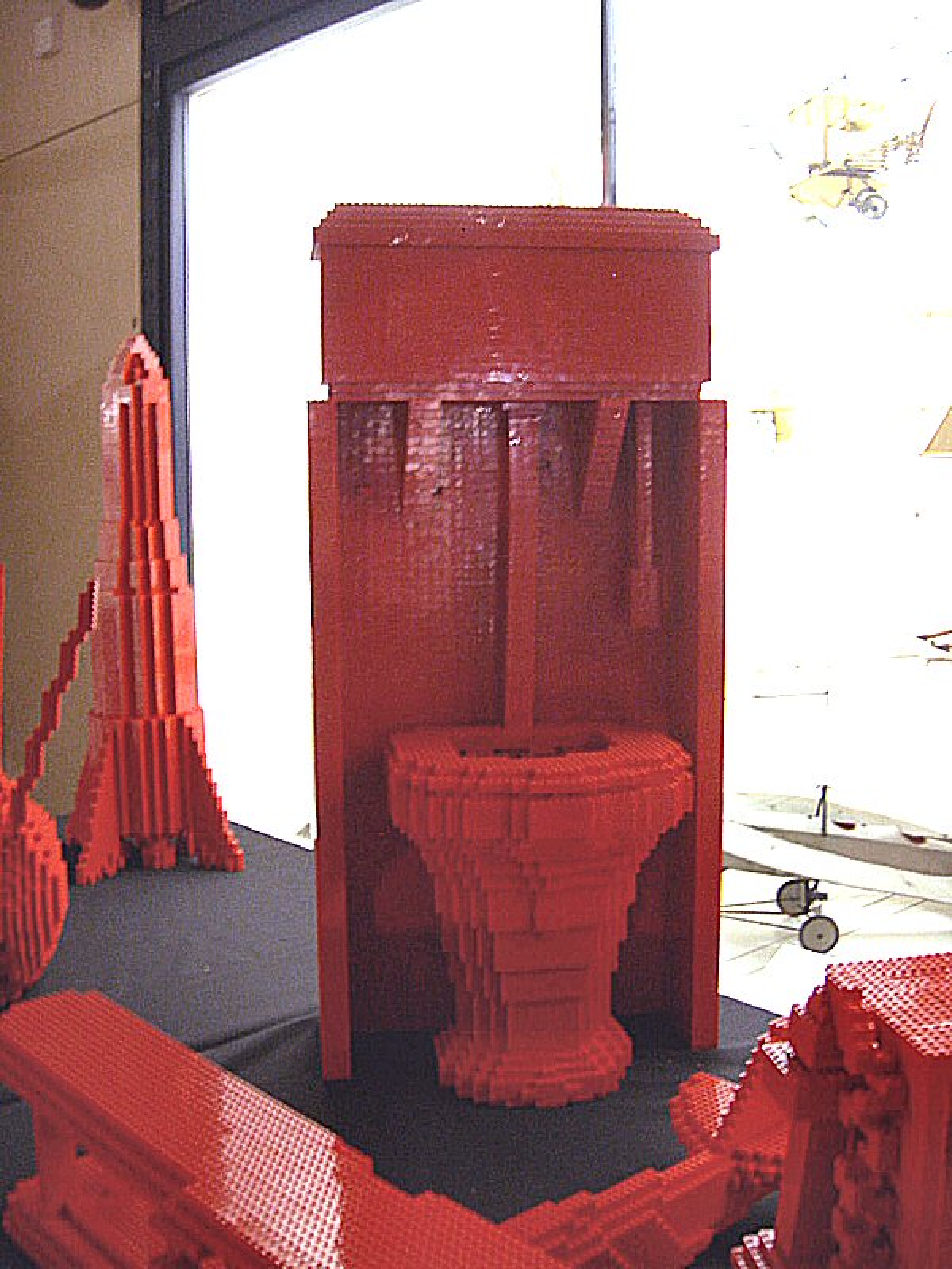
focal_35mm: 38
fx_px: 1393
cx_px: 476
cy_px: 634
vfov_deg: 49.0
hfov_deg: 37.7
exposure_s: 1/1.5
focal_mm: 7.8
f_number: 2.8
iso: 200
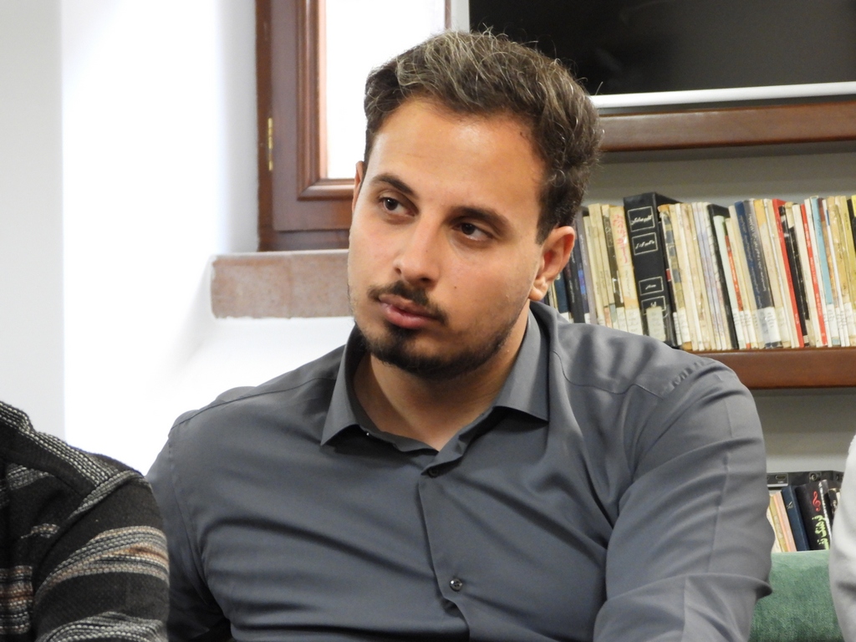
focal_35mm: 200
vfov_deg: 7.4
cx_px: 428
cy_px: 321
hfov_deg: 9.9
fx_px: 4946
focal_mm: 35.9
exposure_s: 1/8
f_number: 4.5
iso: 800
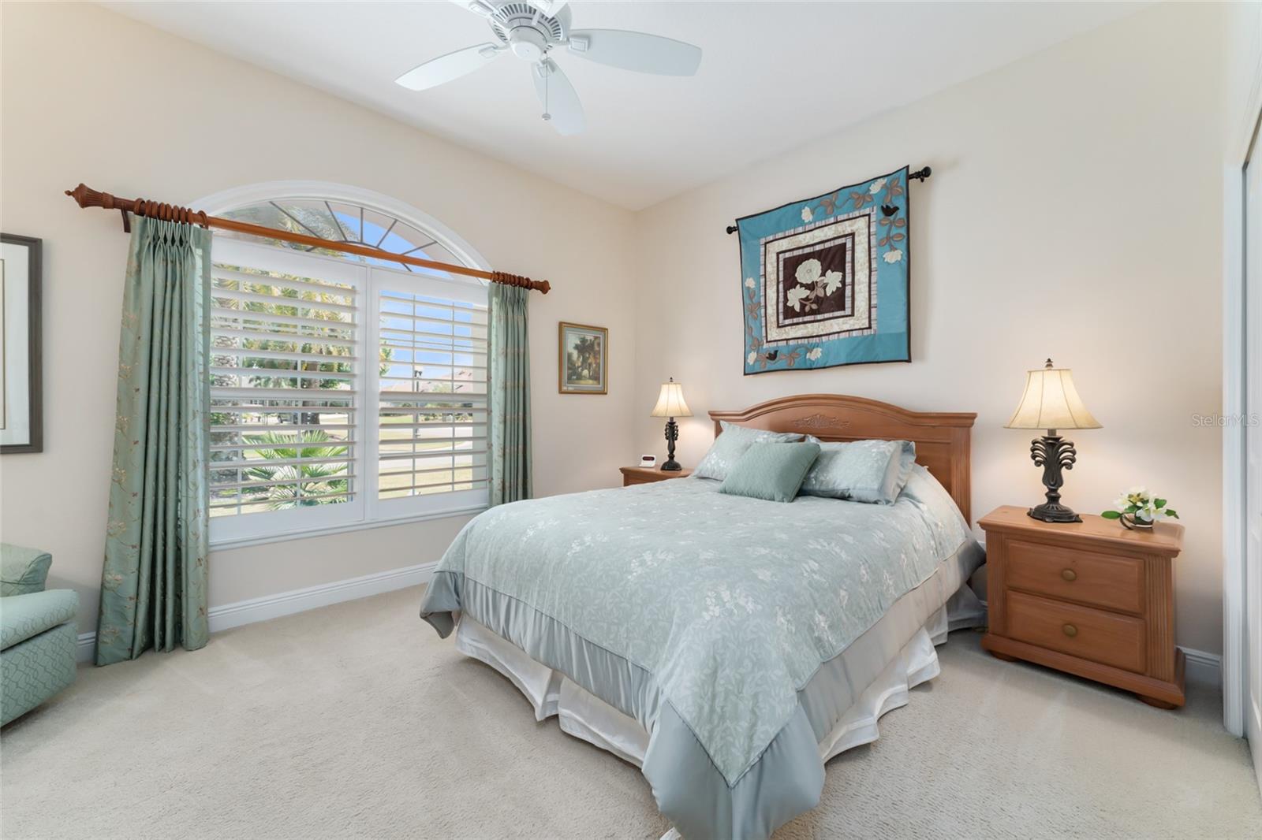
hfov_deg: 104.3
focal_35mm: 14
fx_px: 491
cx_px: 631
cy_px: 420
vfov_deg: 81.2
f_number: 7.1
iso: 400
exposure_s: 1/13
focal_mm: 14
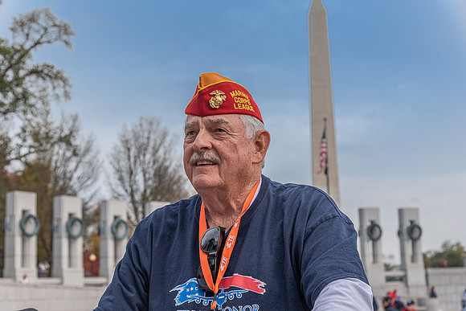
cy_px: 156
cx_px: 233
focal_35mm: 62
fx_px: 803
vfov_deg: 21.9
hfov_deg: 32.4
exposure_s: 1/640
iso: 500
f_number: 6.3
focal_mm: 62
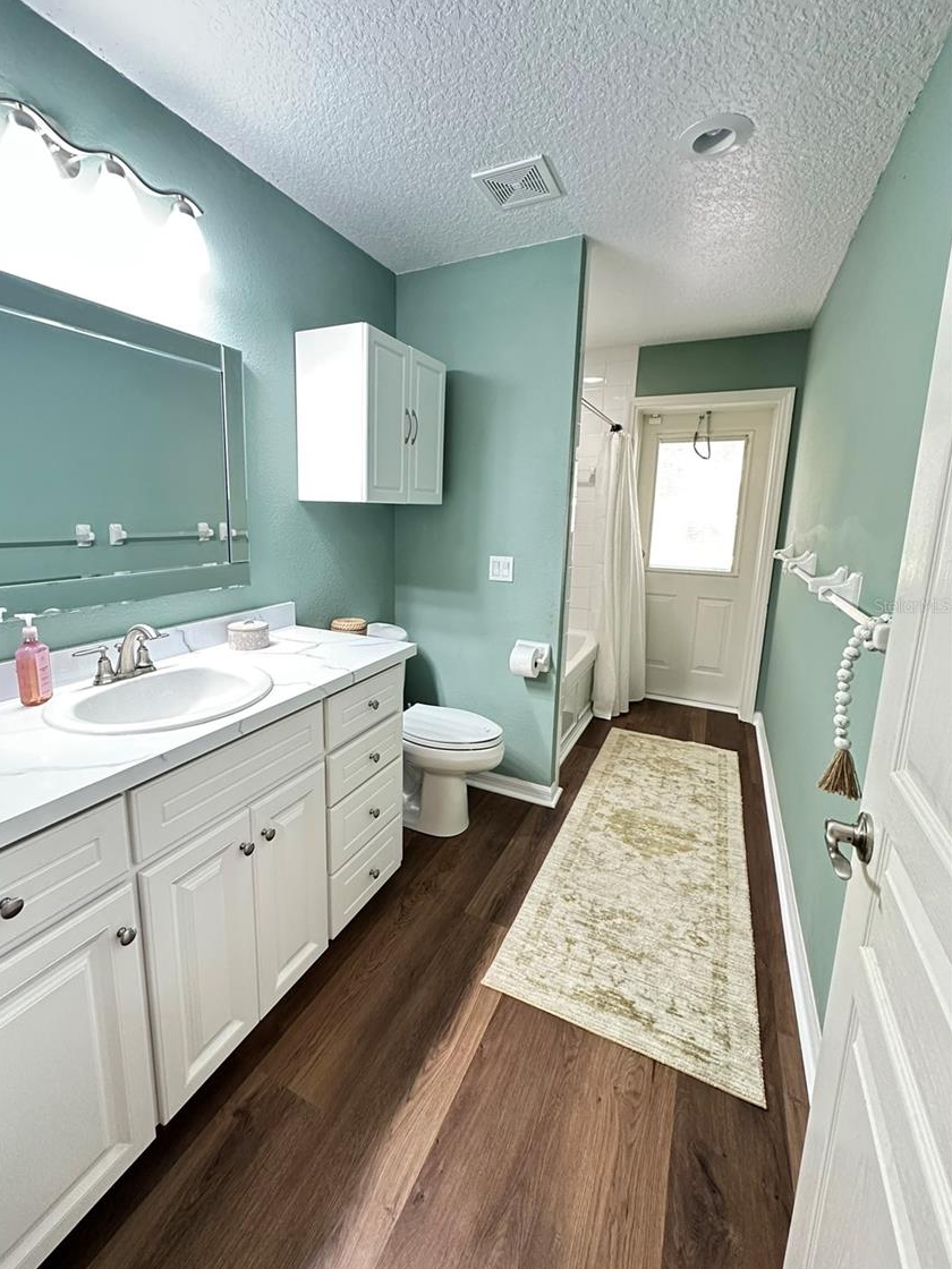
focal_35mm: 15
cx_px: 444
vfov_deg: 98.1
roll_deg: -2.5
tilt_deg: -9.6
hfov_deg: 81.6
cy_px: 605
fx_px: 550
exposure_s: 1/60
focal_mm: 2.22
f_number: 2.2
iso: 640
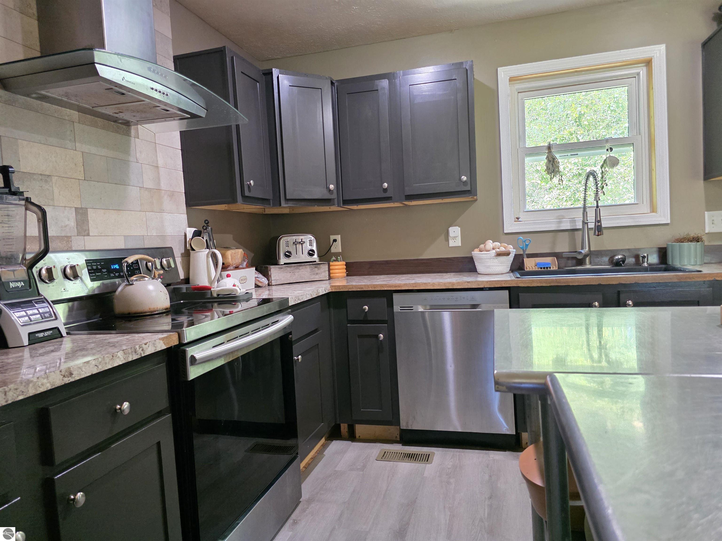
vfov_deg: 58.9
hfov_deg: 73.9
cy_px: 270
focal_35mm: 23
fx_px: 480
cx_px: 361
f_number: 1.7
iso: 1600
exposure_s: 1/120
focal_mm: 6.3
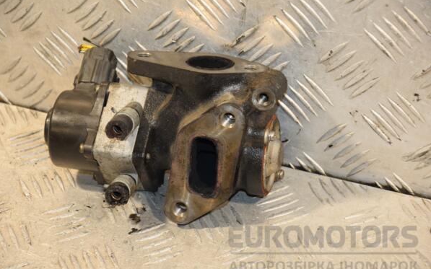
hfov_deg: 16.0
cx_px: 215
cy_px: 141
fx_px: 1533
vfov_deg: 10.0
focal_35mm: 131
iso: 800
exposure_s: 1/100
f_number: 5.6
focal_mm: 85
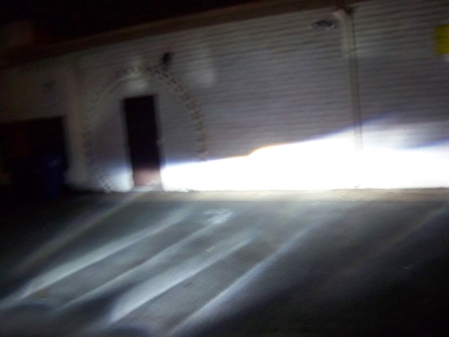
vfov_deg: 39.7
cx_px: 224
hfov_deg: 51.4
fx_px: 467
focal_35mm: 36
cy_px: 168
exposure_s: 1/2.5
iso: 400
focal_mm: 5.9
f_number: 2.8
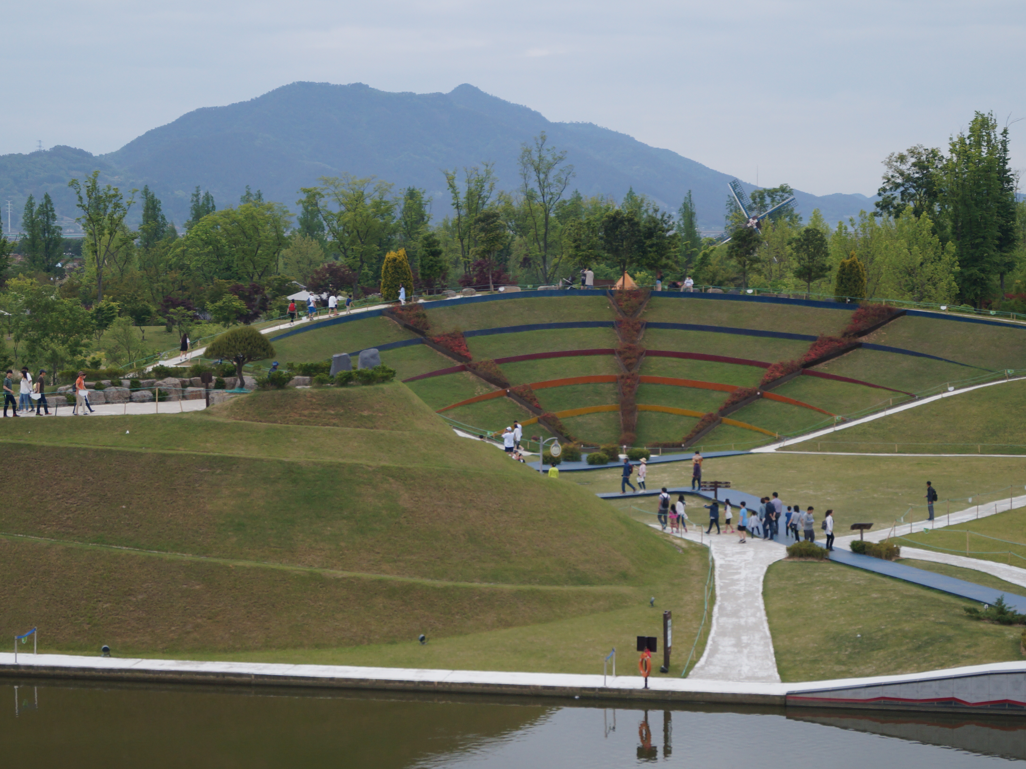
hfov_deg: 21.9
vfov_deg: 16.5
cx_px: 484
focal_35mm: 90
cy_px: 385
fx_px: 2654
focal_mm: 55
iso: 320
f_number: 5.6
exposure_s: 1/100
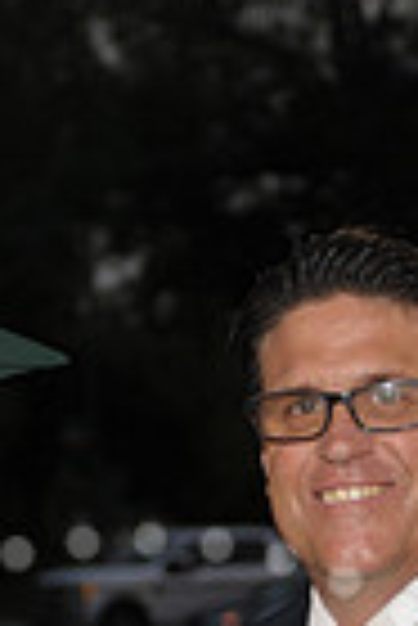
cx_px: 139
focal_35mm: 354
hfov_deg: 3.9
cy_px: 1063
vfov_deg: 5.7
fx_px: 6150
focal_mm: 85
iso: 250
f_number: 6.3
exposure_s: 1/80
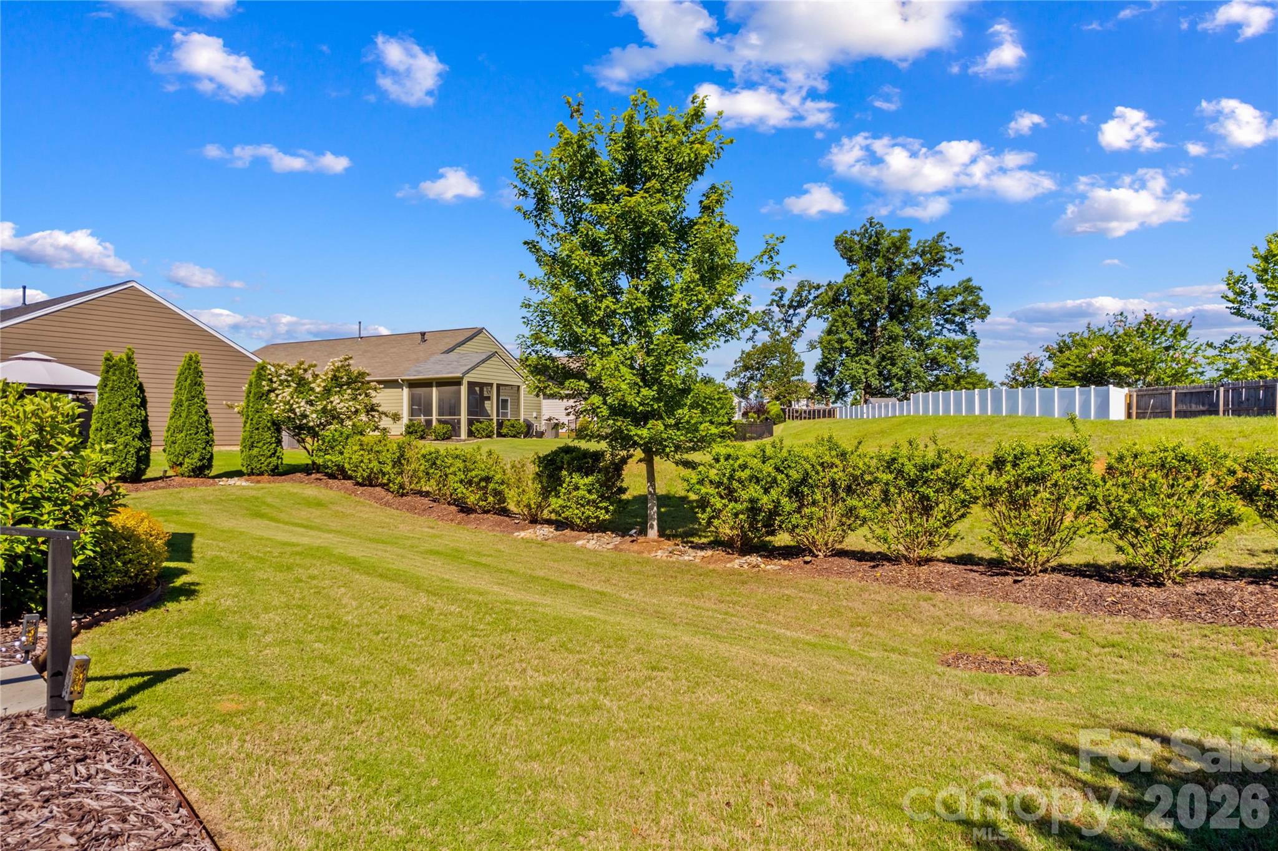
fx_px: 781
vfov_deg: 57.2
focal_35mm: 22
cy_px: 426
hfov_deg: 78.6
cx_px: 639
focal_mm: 8.38
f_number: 2.8
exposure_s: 1/1000
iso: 100
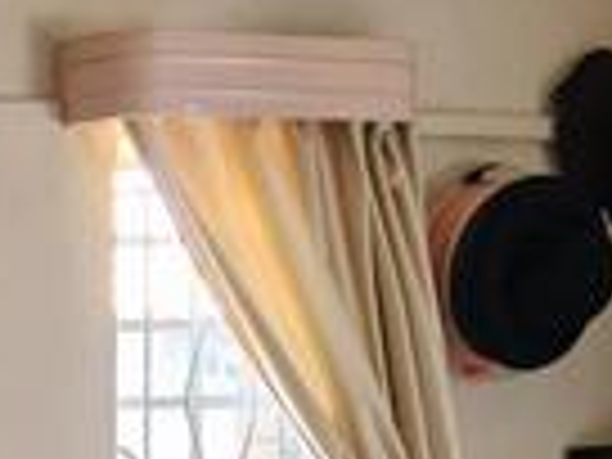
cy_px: 873
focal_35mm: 135
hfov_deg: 12.7
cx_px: -639
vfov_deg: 10.3
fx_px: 2387
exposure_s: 1/100
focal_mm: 5.54
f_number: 1.8
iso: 500
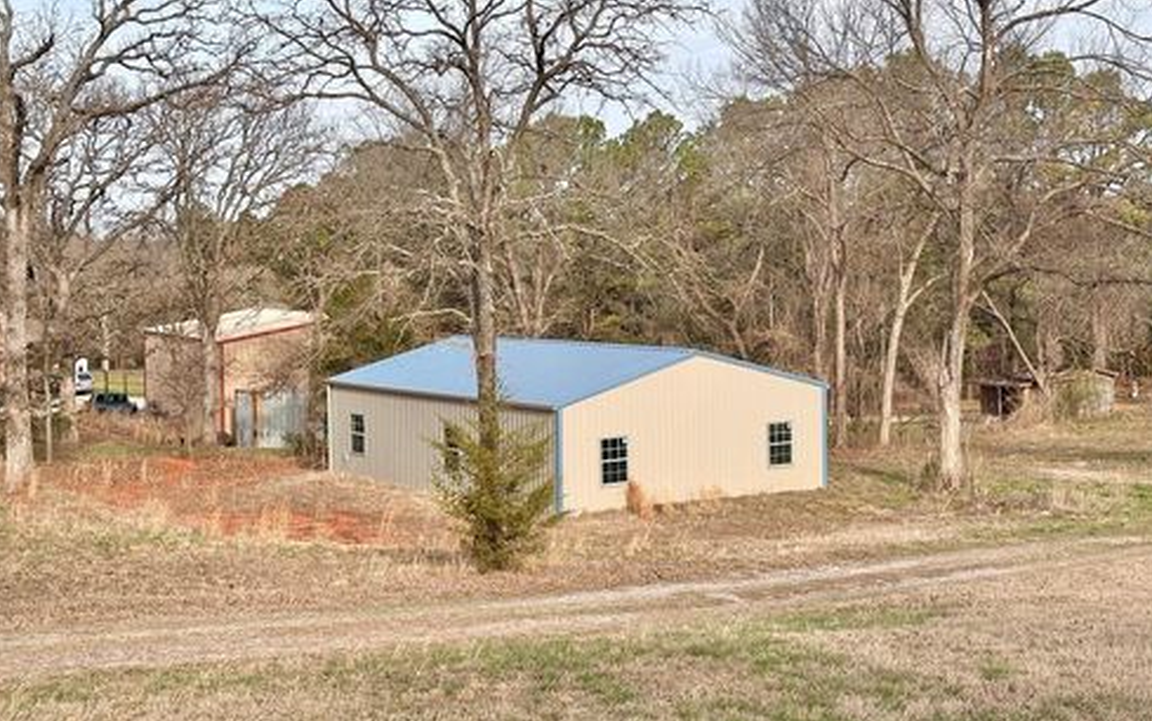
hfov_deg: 38.9
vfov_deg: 24.8
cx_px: 568
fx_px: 1633
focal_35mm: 52
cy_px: 286
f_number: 1.78
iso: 64
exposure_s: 1/2667
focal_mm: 6.86
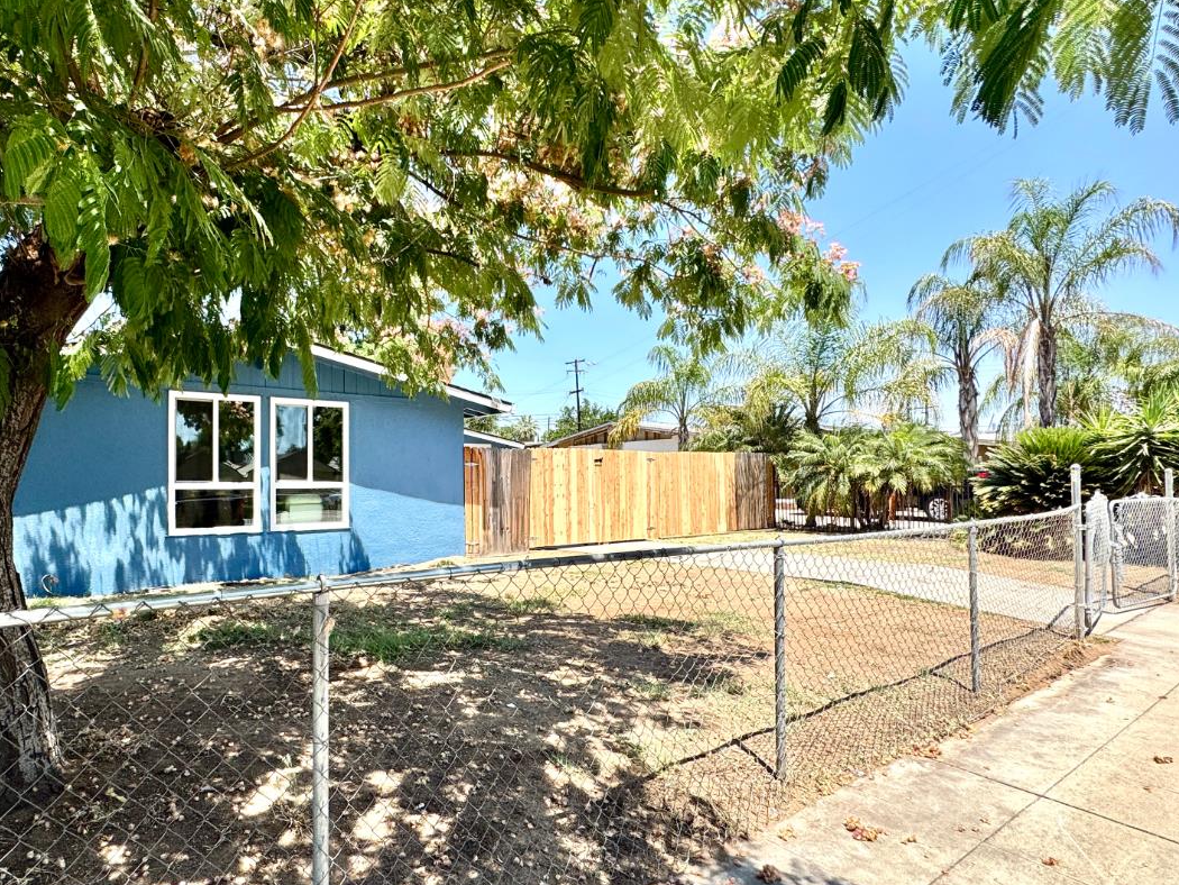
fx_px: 681
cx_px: 461
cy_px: 467
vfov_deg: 65.9
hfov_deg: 80.6
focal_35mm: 20
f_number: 2.2
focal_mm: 2.22
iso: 50
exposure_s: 1/1063
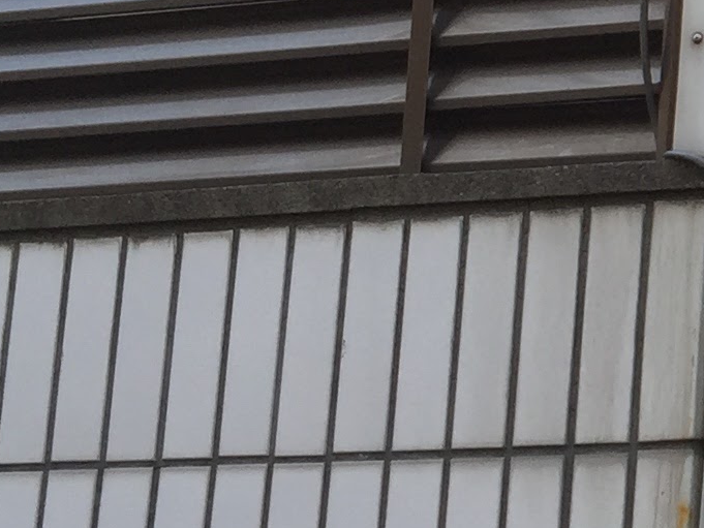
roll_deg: -0.7
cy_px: 36
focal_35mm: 139
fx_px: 2827
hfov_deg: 12.4
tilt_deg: +11.6
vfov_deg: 10.6
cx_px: 1448
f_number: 2.2
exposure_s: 1/147
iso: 32
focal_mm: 4.15
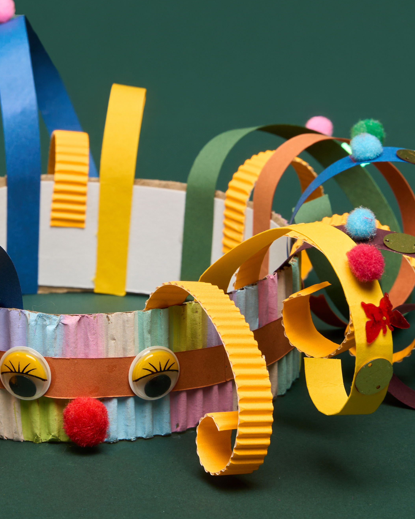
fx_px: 2887
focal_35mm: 188
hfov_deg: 8.2
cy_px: 233
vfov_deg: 10.3
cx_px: 75
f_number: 13
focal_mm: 75
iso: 250
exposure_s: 1/100
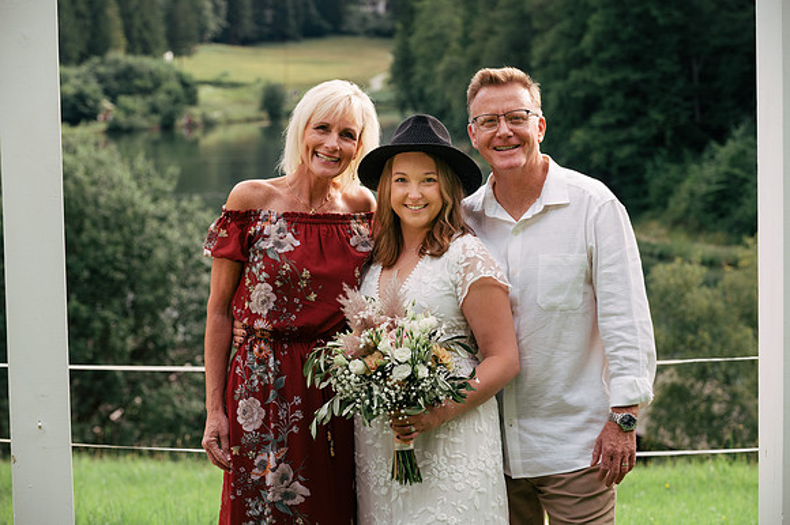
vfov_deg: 11.4
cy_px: 262
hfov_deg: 17.1
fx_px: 2632
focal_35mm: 120
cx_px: 395
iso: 500
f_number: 8
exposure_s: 1/250
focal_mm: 120
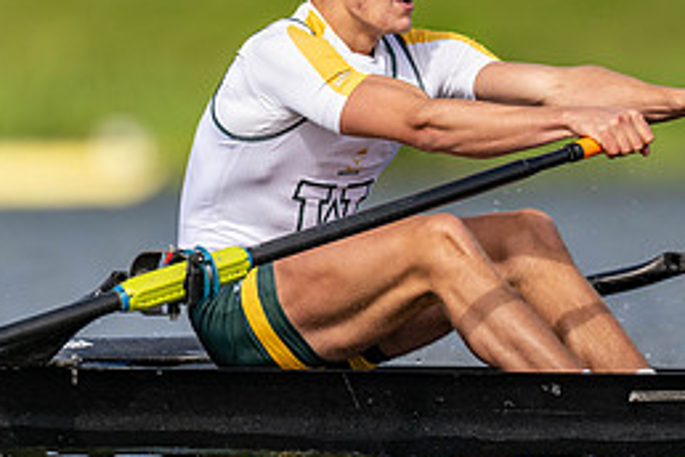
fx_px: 25628
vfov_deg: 1.0
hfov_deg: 1.5
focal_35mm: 1347
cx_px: 329
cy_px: 116
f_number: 4
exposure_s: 1/2500
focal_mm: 600
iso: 280
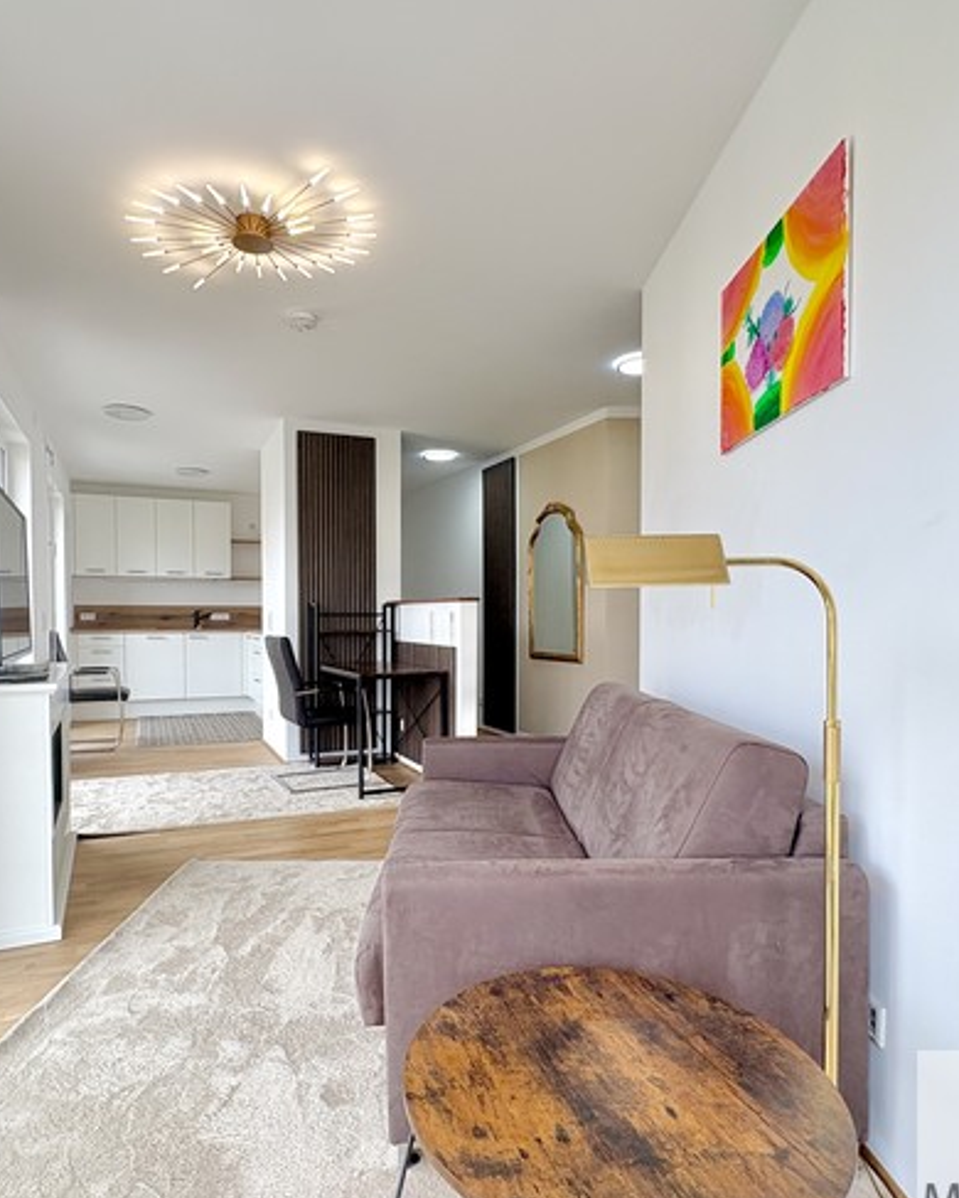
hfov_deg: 68.1
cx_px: 446
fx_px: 709
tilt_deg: -1.4
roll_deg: +0.1
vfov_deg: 80.3
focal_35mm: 20
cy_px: 636
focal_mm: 2.22
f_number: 2.2
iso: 64
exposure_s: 1/125
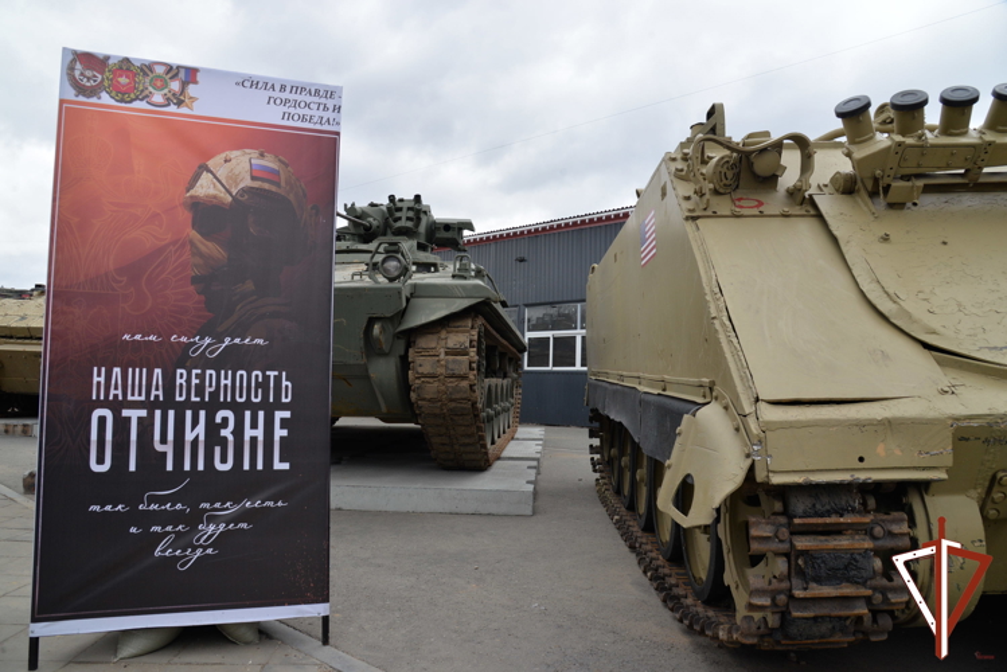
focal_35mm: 24
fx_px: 672
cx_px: 504
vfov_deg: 53.2
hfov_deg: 73.7
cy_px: 336
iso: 640
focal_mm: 24
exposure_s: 1/320
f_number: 9
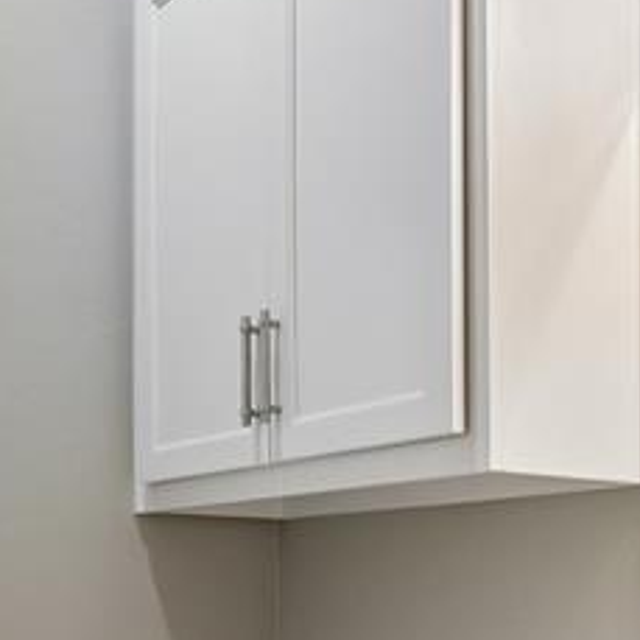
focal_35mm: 57
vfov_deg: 28.7
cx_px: 370
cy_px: 598
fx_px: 1192
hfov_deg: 30.0
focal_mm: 10
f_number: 8
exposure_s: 1/20
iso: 200
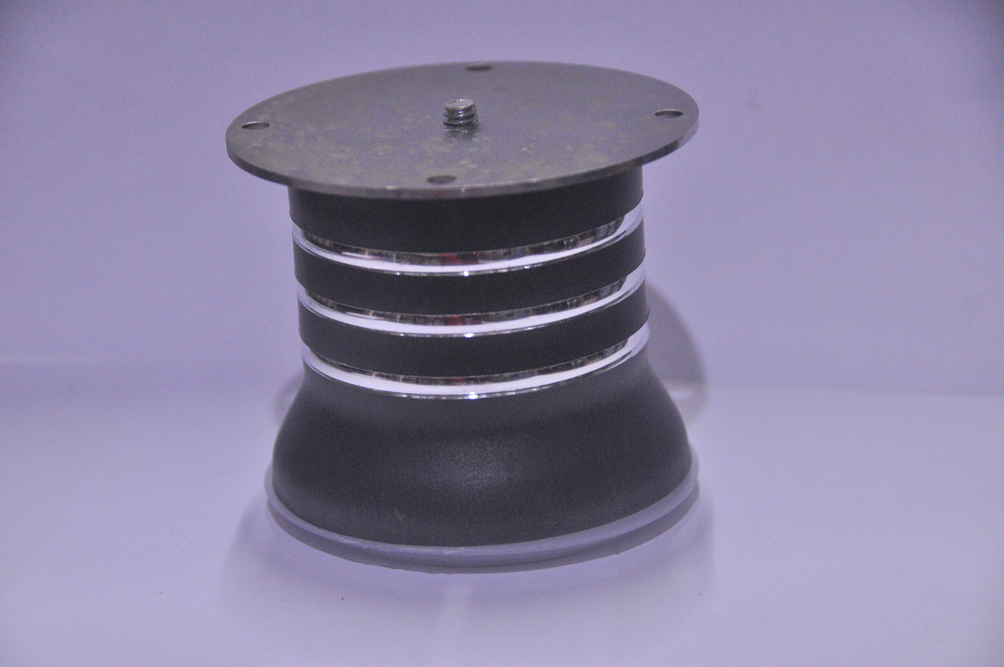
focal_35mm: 123
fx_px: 3426
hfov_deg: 16.7
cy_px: 334
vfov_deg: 11.1
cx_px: 502
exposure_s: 1/60
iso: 1600
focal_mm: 82
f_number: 5
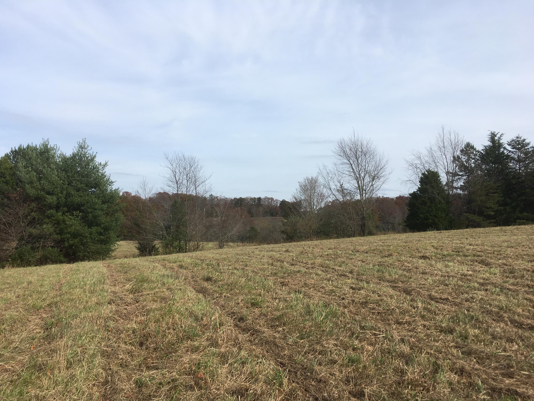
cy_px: 200
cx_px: 267
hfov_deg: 61.7
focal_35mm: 29
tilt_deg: +2.6
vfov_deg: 48.2
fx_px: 447
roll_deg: -1.1
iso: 25
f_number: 2.2
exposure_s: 1/1538
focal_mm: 4.15
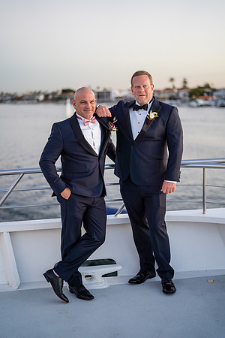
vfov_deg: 39.6
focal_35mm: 50
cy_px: 169
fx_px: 469
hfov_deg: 27.0
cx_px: 112
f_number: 1.4
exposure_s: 1/250
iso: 320
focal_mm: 50
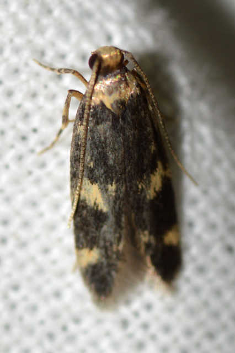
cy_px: 176
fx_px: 1470
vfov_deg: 13.7
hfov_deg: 9.1
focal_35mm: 150
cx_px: 118
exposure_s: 1/200
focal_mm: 100
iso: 100
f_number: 20
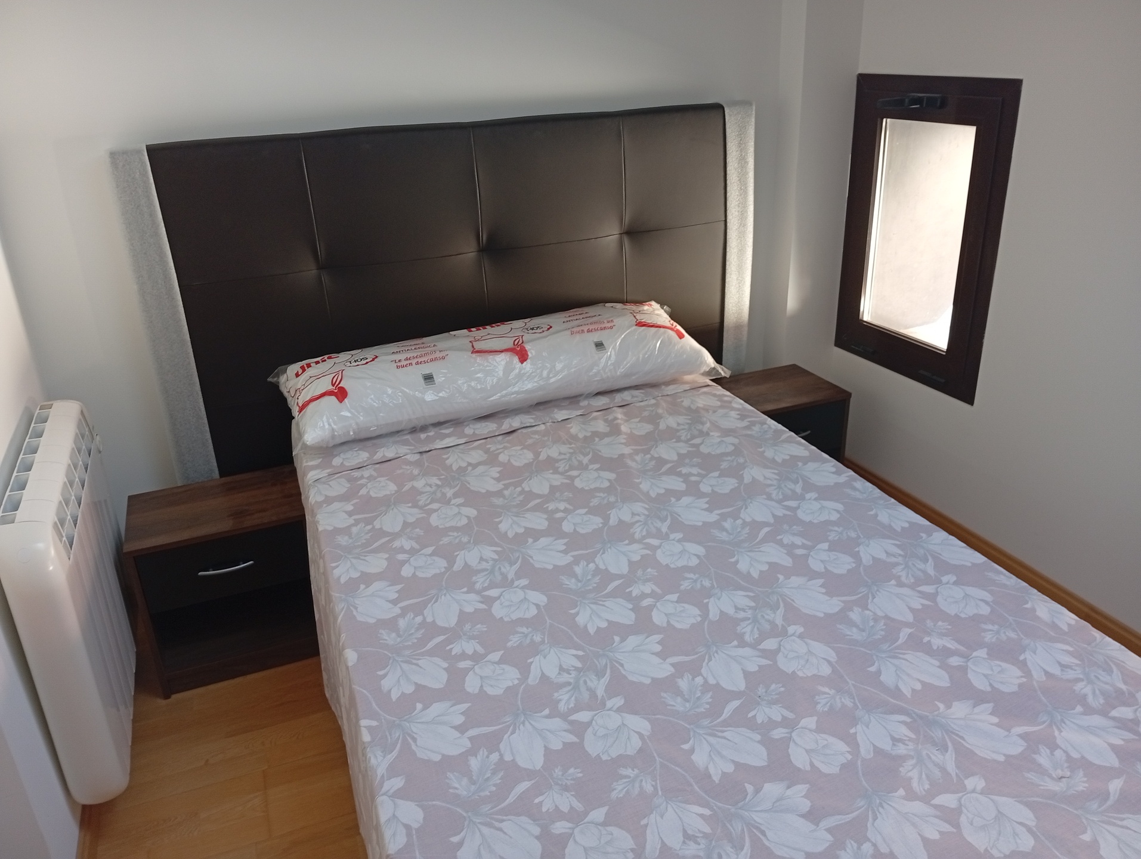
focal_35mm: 27
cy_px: 430
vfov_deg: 51.5
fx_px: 891
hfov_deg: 65.3
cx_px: 570
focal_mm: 3.98
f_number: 1.8
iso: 218
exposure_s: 1/33.3
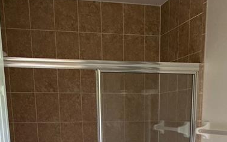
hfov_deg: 36.3
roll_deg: +1.0
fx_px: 346
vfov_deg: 20.3
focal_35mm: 56
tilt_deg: -14.2
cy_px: 205
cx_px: 122
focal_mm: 4.25
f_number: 1.8
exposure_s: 1/60
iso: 500
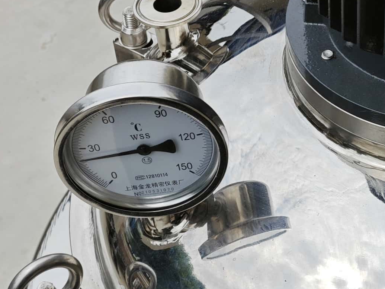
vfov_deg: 16.2
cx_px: 372
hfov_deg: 20.9
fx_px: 1012
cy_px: 144
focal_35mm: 91
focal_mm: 5.43
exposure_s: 1/3300
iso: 50
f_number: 1.8
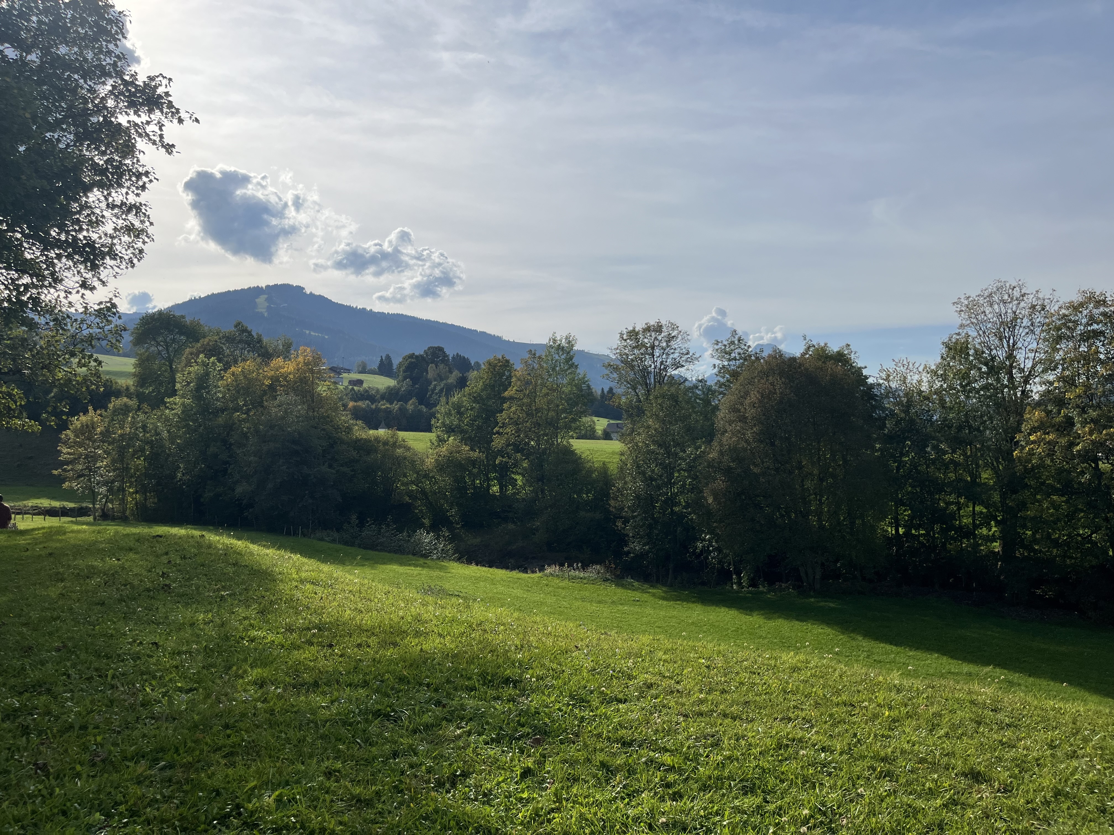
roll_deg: +2.3
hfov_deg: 67.3
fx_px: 837
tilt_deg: +2.4
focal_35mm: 26
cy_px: 418
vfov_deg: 53.1
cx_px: 557
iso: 50
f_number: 1.6
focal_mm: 5.1
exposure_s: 1/8403
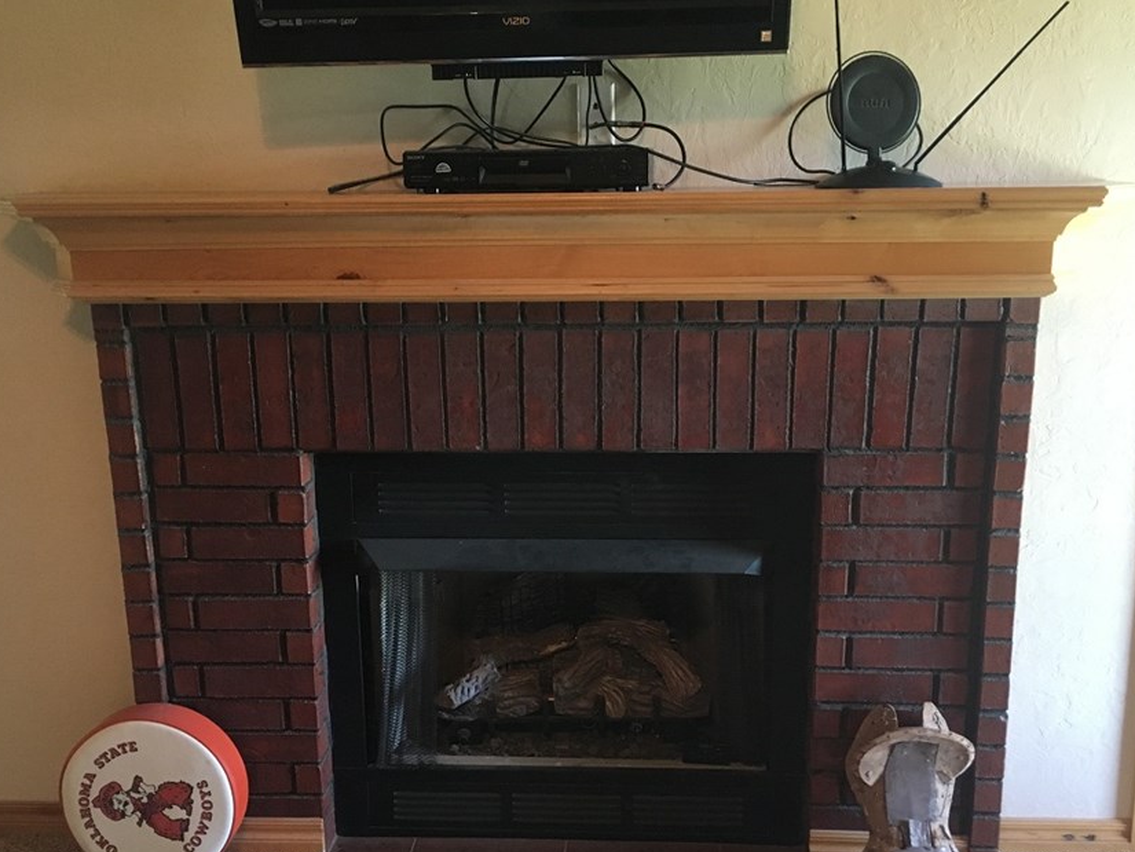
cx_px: 576
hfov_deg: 51.3
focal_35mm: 36
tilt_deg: -12.4
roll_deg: -0.1
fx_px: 1181
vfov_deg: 39.7
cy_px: 451
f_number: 2.2
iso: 200
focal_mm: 4.15
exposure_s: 1/30
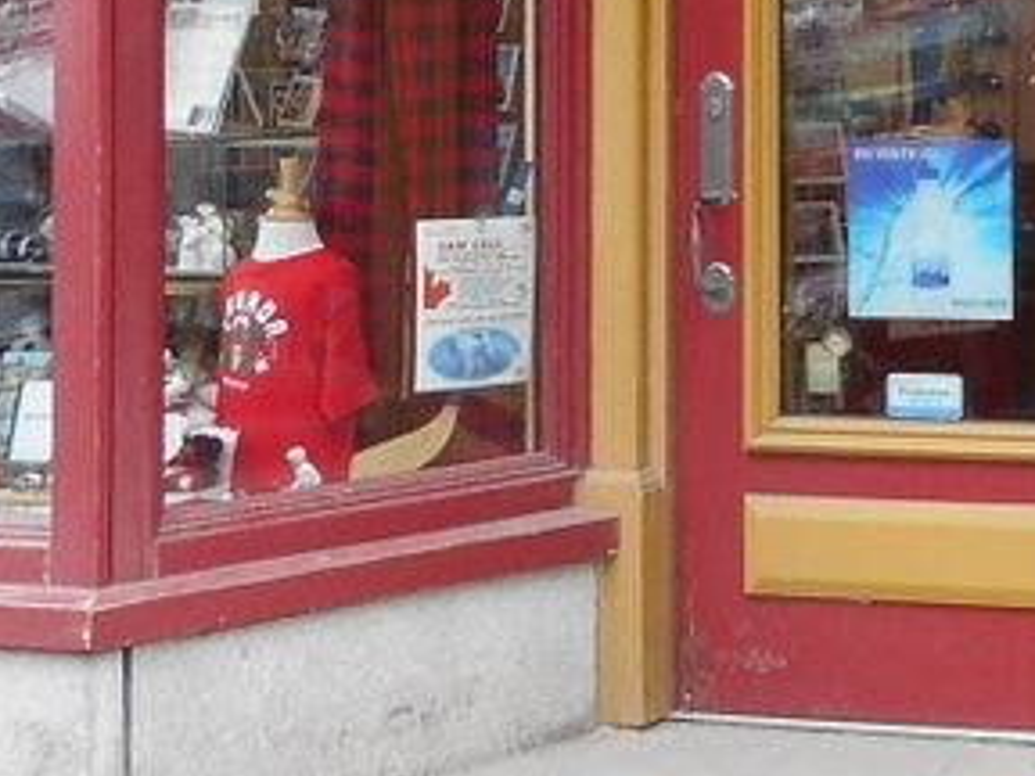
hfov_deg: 16.5
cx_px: 1739
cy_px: -75
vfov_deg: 13.9
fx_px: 3110
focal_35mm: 104
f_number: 3.7
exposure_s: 1/30
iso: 100
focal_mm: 4.5
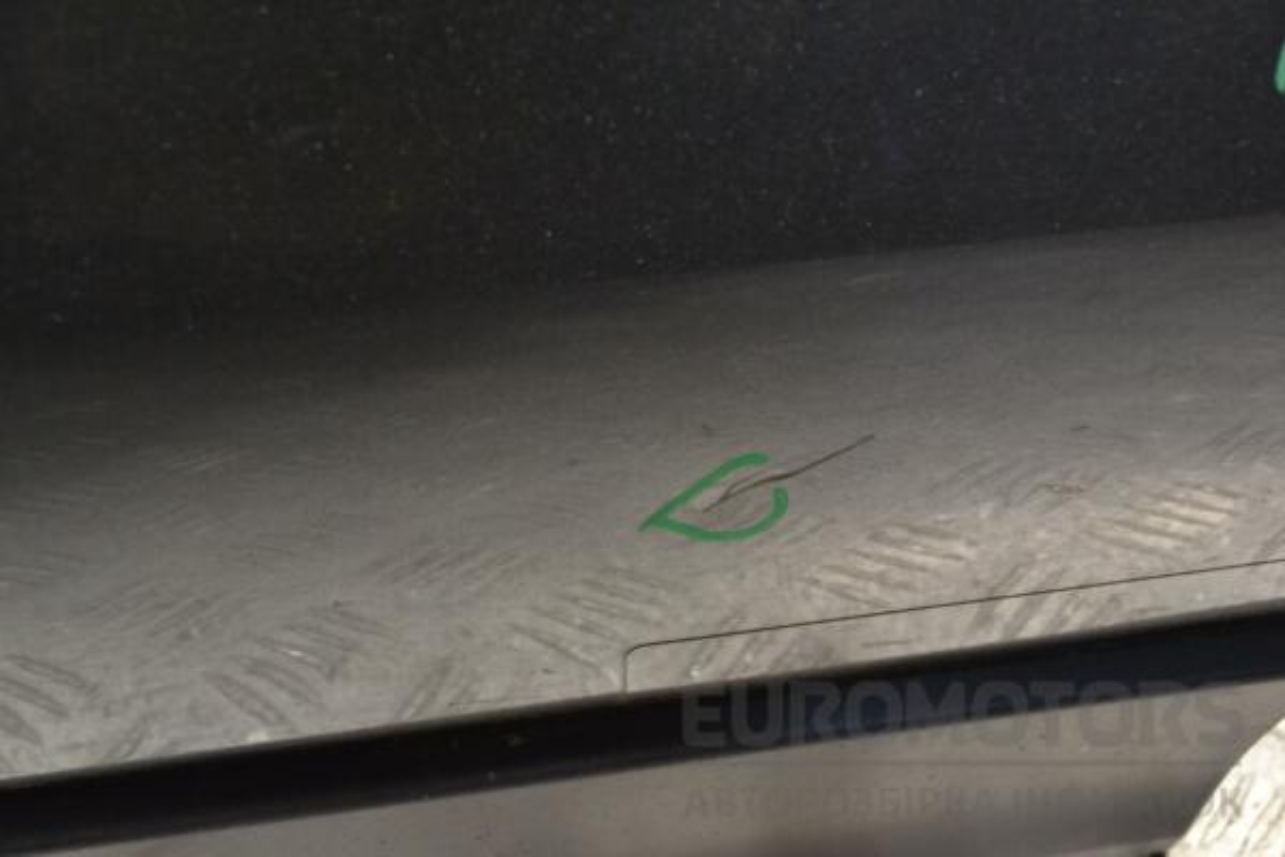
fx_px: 1713
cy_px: 428
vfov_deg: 28.1
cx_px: 642
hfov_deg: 41.1
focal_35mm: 48
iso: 3200
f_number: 7.1
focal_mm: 32
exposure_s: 1/200
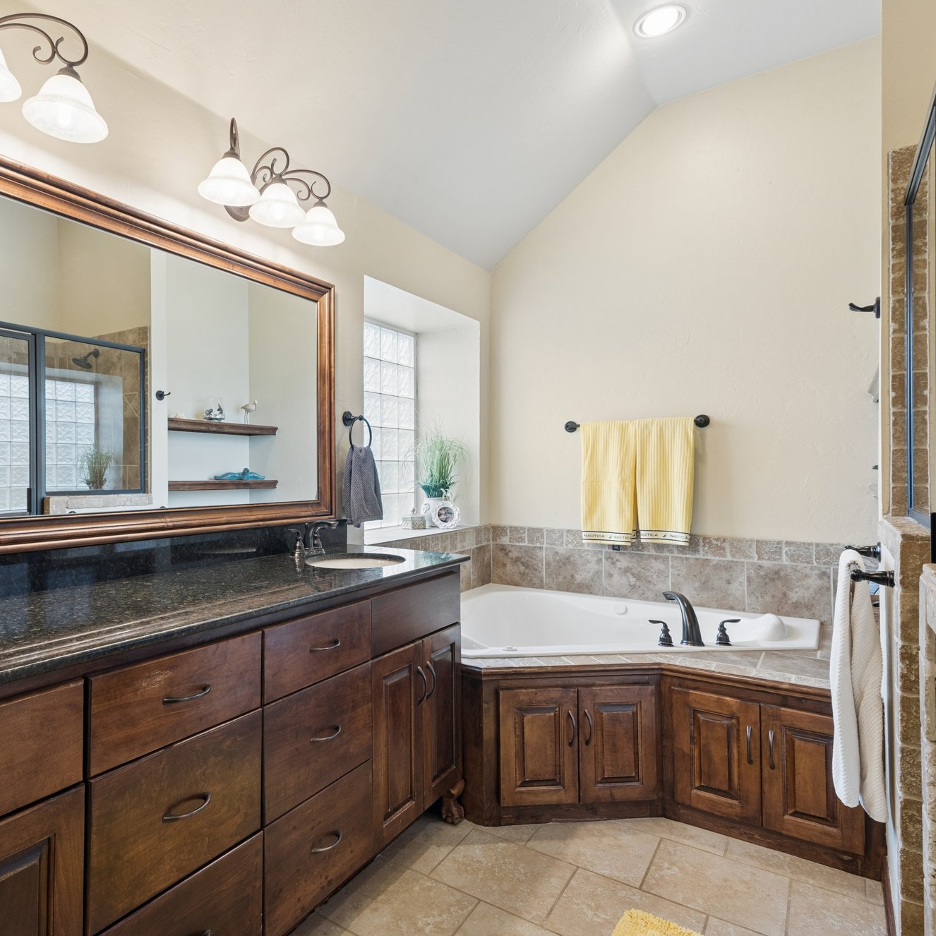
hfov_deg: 70.0
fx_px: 642
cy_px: 466
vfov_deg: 72.1
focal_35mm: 21
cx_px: 311
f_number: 8
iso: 200
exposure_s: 1/5
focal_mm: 16
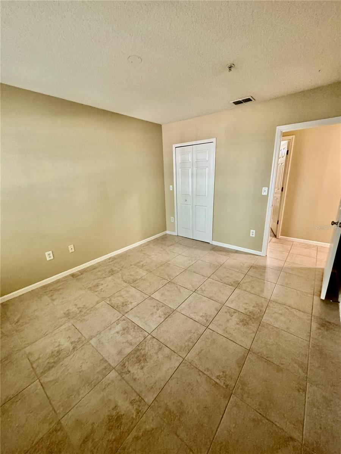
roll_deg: +1.2
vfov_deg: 102.1
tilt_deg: -17.2
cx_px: 170
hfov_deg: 85.7
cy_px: 227
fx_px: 184
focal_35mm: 14
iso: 640
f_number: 2.2
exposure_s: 1/60
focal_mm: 2.22
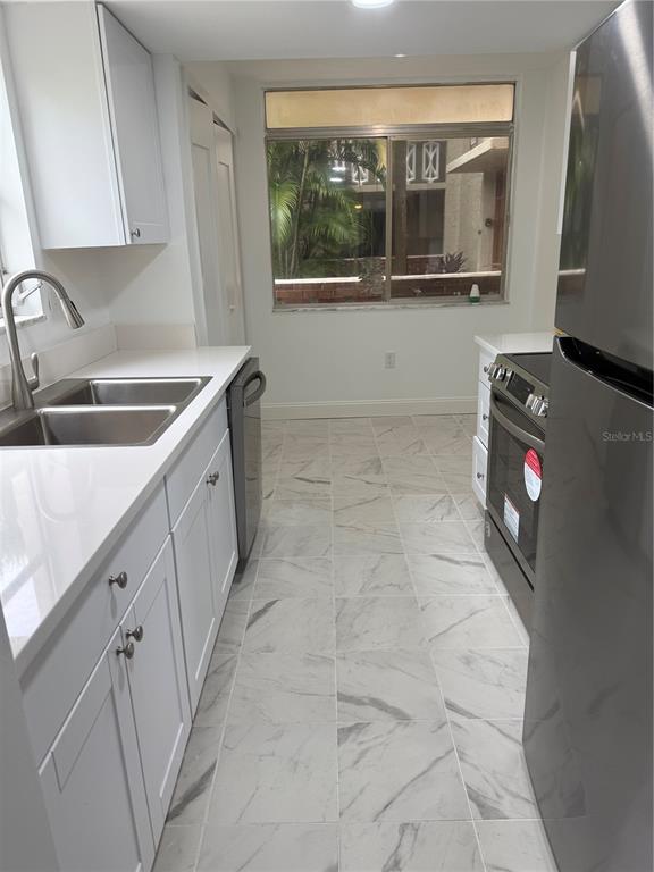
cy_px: 436
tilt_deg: -14.7
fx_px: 605
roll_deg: +2.0
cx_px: 327
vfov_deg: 71.6
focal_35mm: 24
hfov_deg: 56.8
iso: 80
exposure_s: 1/120
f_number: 1.78
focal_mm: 6.76
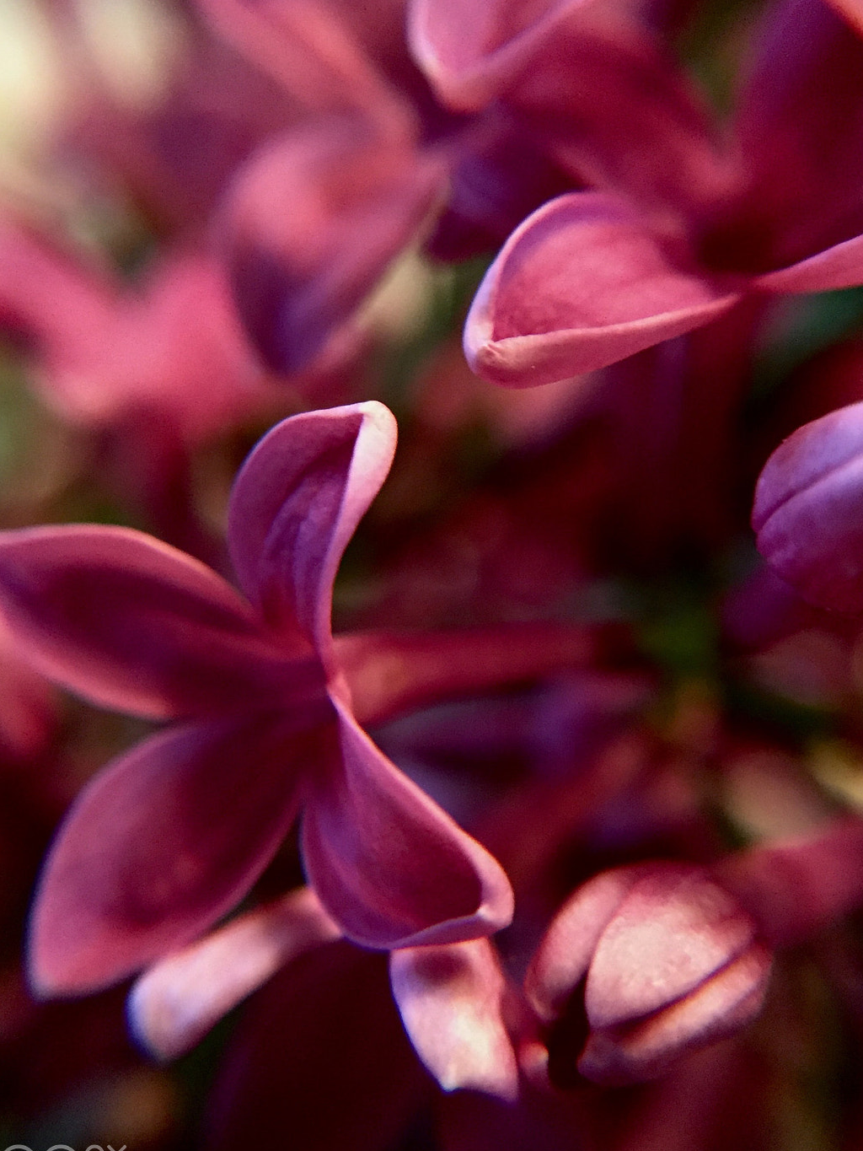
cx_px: 423
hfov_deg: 41.8
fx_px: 1130
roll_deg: -0.8
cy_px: 600
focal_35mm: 34
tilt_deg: -41.8
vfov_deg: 53.9
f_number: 2.2
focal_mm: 4.15
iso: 320
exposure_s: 1/15
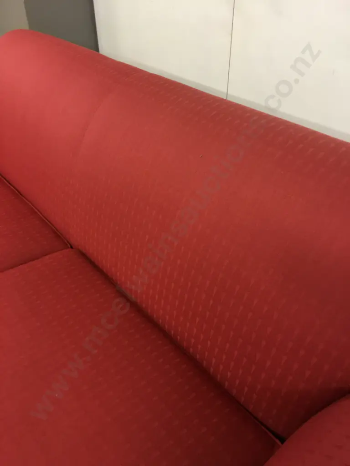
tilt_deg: -40.8
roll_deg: +3.2
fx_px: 391
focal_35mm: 29
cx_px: 175
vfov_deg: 61.7
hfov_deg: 48.2
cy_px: 233
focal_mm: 4.15
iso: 50
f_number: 2.2
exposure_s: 1/17
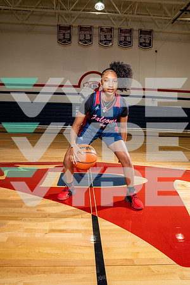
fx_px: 206
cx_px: 95
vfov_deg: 69.4
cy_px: 142
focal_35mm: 26
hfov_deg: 49.6
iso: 800
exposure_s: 1/250
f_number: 5.6
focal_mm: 26
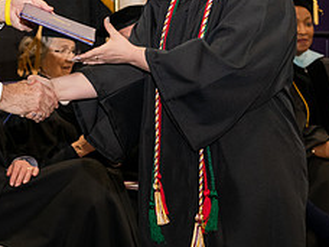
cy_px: 21
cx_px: 52
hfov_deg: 11.5
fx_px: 1625
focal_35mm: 171
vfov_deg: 8.6
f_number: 5
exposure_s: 1/200
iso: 2000
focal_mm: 70
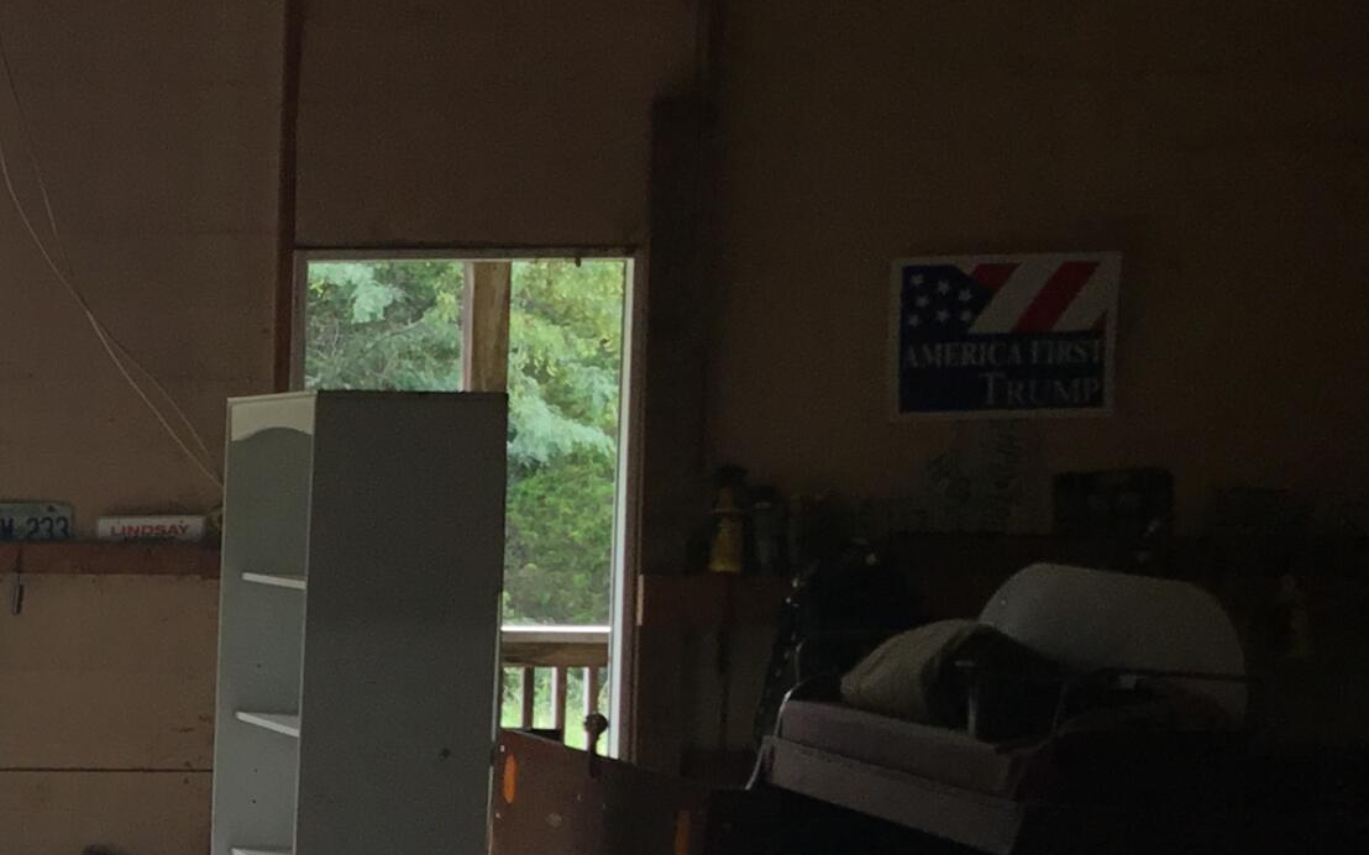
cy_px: 760
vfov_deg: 14.5
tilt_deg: -5.5
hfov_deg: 21.1
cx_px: -420
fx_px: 3320
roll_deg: +0.2
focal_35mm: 89
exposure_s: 1/120
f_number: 2.4
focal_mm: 3.3
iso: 25
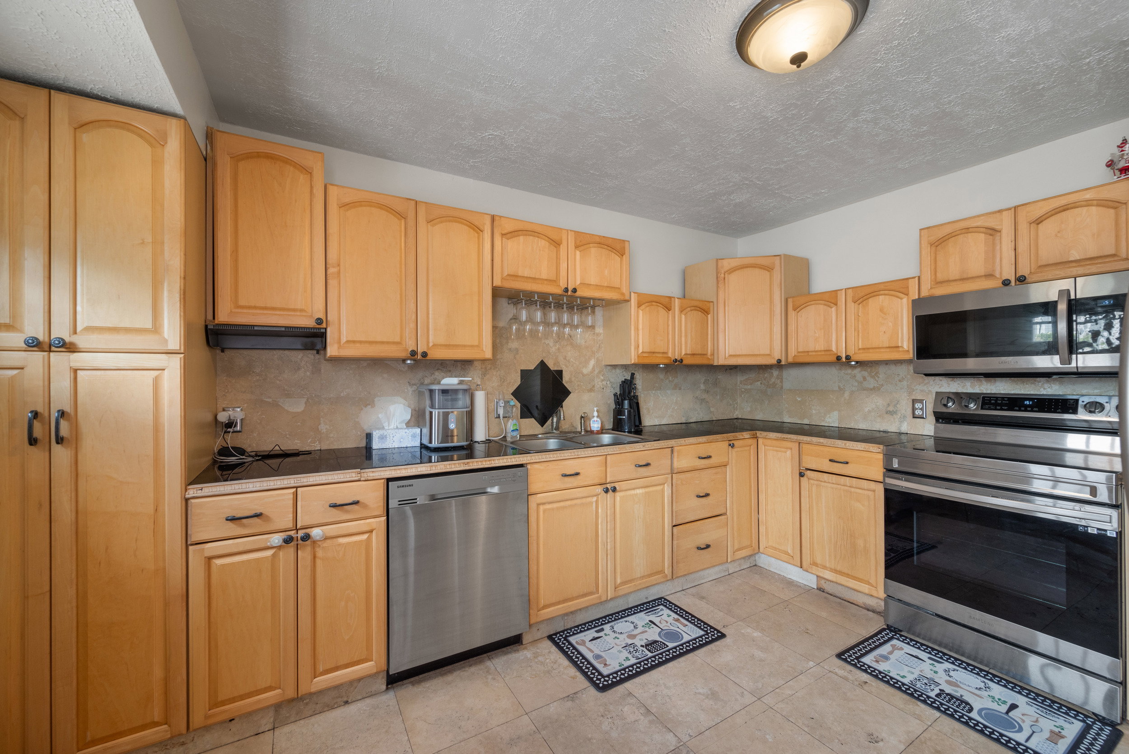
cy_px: 377
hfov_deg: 104.2
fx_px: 439
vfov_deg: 81.3
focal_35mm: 14
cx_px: 564
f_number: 8
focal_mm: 14
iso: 500
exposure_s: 1/1.67
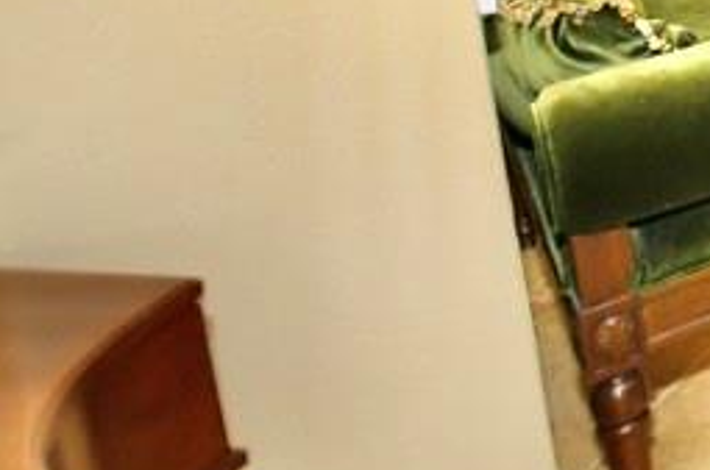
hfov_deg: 17.8
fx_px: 1260
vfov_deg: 17.4
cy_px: -360
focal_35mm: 64
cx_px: 1509
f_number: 4.5
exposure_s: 1/200
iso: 800
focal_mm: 10
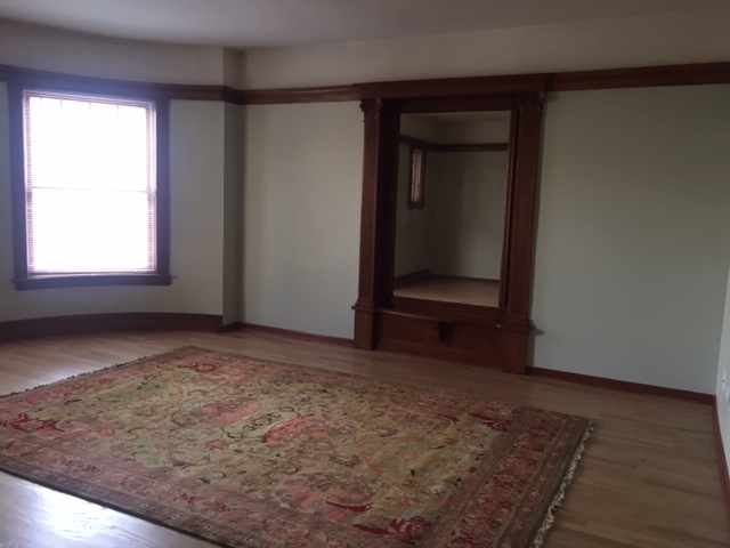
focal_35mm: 29
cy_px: 274
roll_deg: -2.6
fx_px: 612
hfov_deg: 61.7
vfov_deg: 48.2
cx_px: 365
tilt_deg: -7.2
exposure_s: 1/30
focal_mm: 4.15
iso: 64
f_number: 2.2
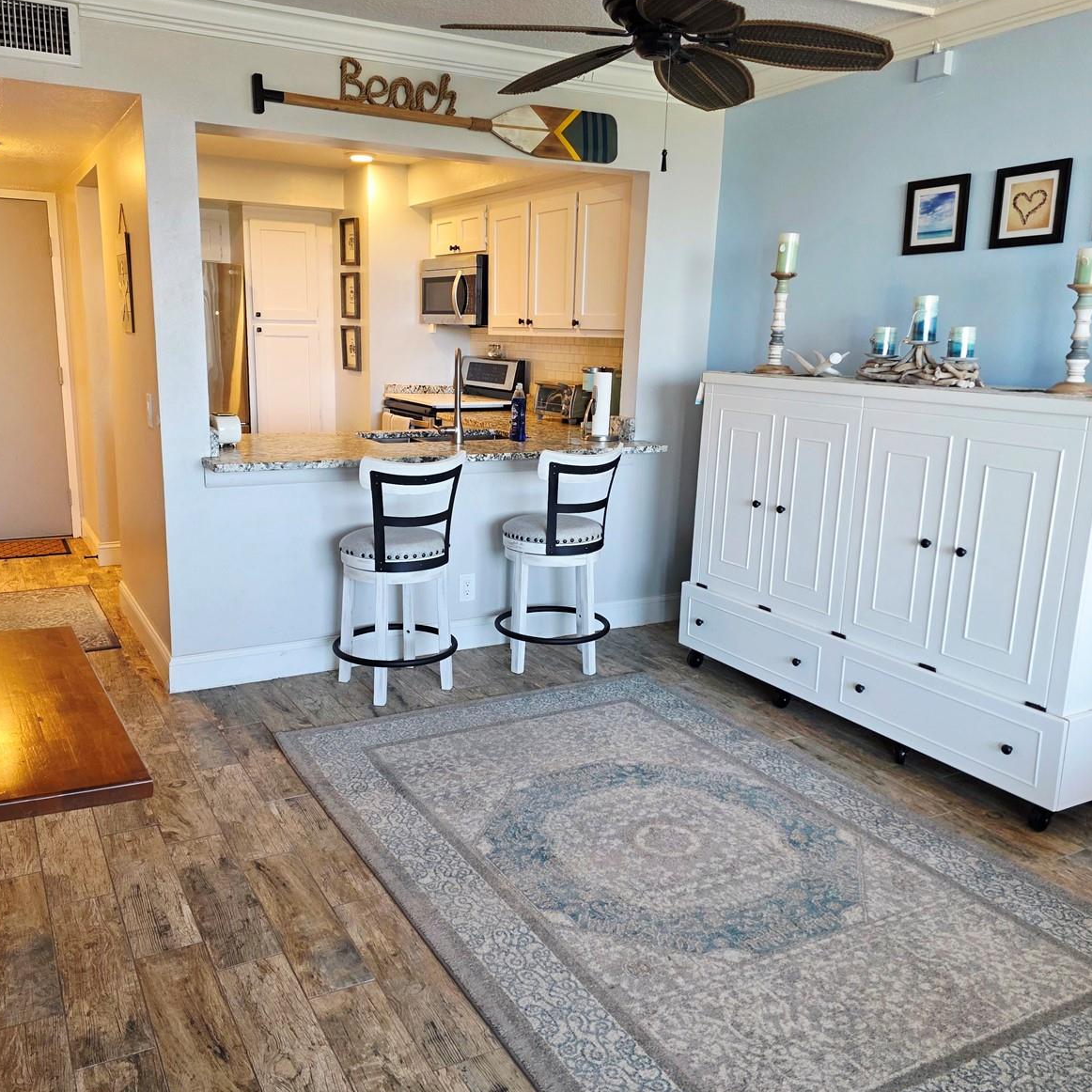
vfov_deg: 57.3
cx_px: 470
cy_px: 536
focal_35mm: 28
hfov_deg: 57.1
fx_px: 999
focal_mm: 6.3
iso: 160
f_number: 1.7
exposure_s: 1/120
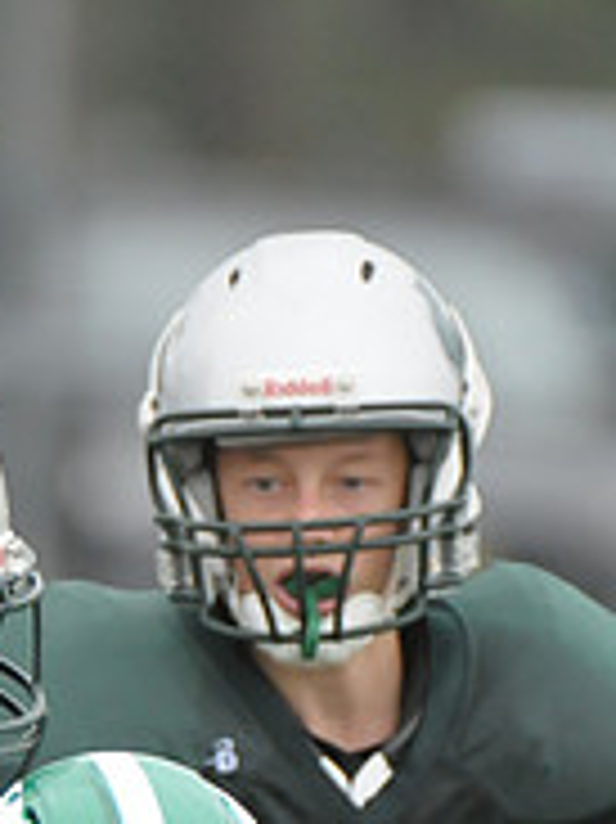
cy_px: 1301
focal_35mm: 1828
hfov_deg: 0.8
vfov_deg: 1.1
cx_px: -65
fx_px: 43424
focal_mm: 400
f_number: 4
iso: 1600
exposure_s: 1/1250
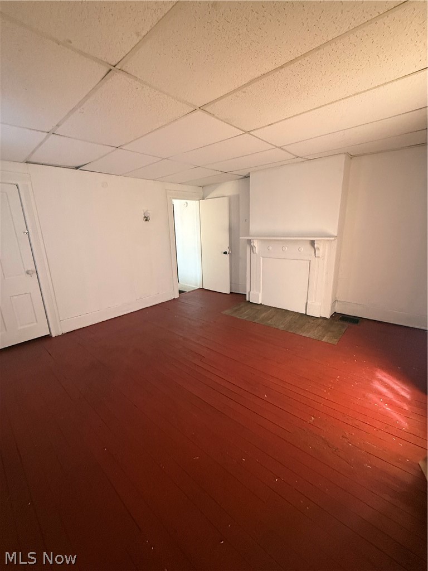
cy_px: 286
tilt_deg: -14.1
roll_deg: +2.4
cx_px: 214
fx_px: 231
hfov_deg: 85.7
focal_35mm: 14
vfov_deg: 102.1
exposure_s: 1/60
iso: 500
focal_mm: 2.22
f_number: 2.2
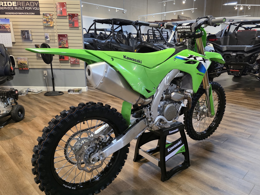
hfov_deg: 67.3
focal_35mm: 26
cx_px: 133
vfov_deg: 53.0
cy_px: 107
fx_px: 195
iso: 1000
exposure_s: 1/120
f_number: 1.7
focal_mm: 6.3
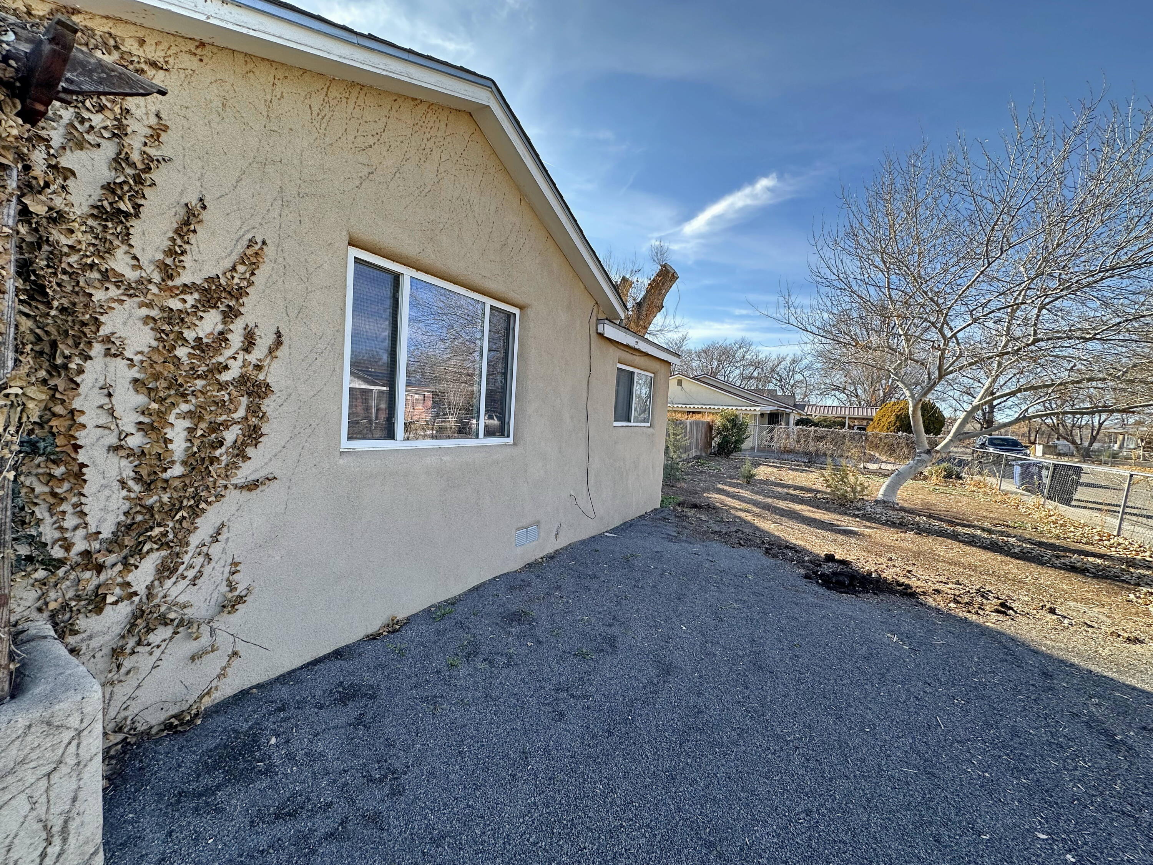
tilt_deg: -2.7
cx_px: 576
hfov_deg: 102.1
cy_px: 432
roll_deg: -3.0
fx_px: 466
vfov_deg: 85.7
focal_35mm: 14
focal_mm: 2.22
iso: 40
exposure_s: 1/615
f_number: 2.2
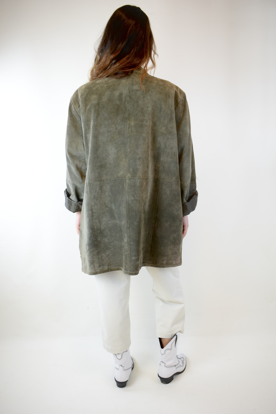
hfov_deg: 40.0
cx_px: 138
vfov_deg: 57.2
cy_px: 207
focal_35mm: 33
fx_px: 379
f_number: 4
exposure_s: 1/80
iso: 400
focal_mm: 22
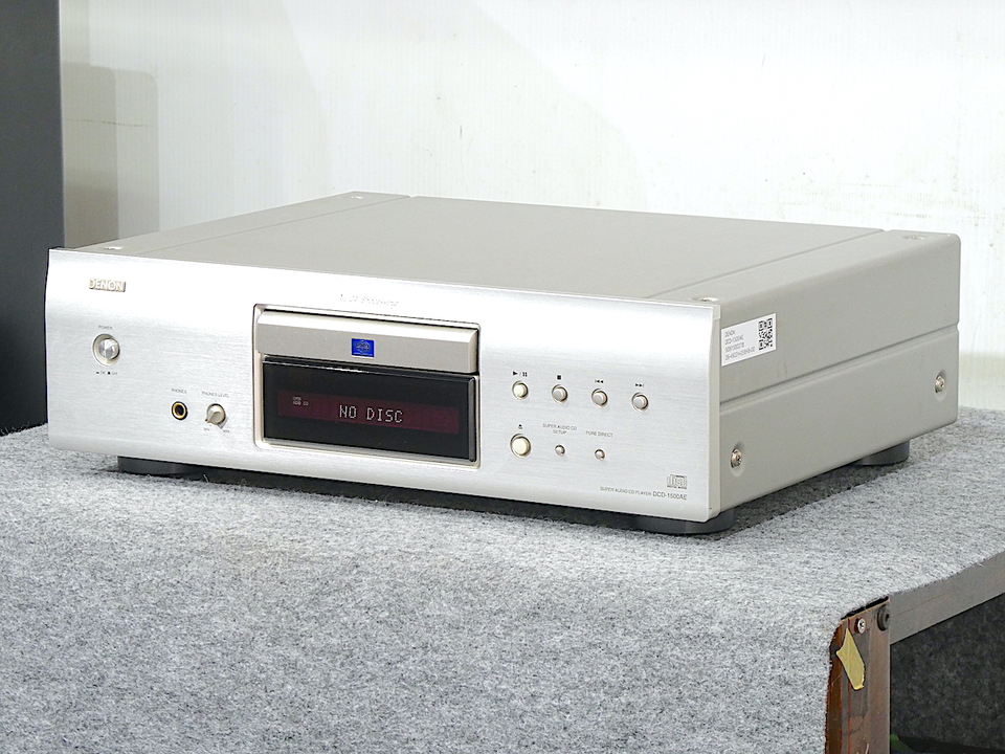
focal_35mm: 143
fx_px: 4152
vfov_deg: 10.4
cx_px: 502
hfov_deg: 13.8
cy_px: 377
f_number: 5.4
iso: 200
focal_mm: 25.6
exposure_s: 1/8
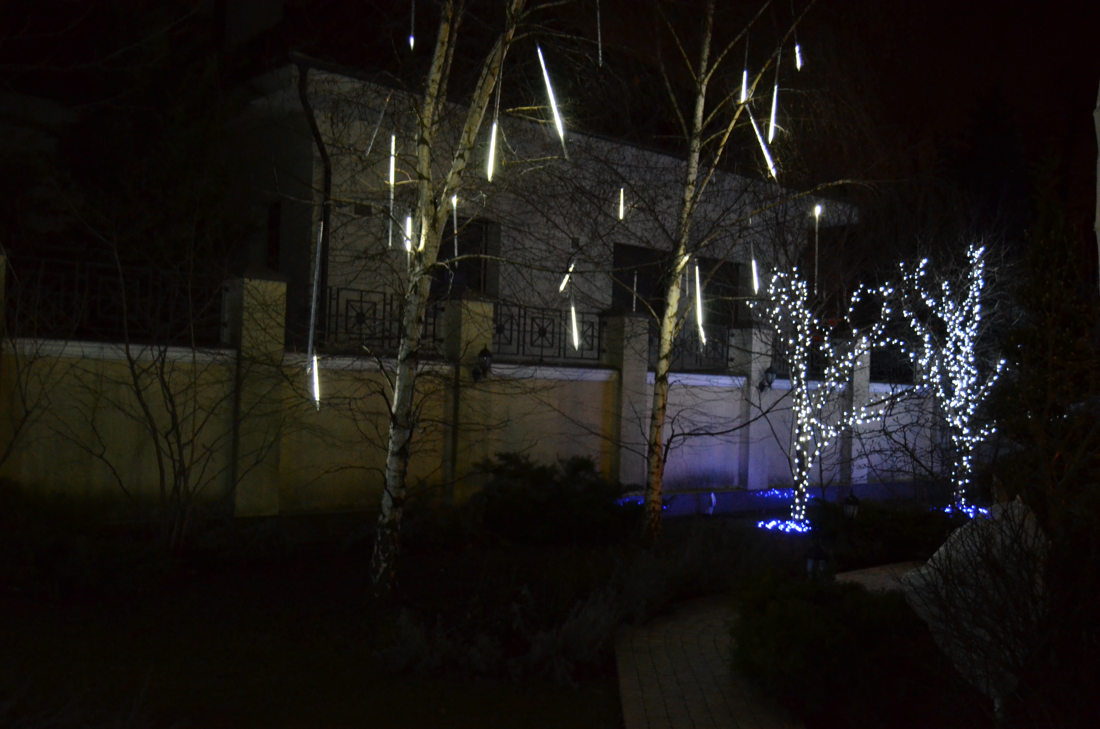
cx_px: 550
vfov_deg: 36.7
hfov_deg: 53.2
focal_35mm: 36
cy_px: 364
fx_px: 1098
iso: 2800
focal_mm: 24
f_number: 3.8
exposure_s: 1/30
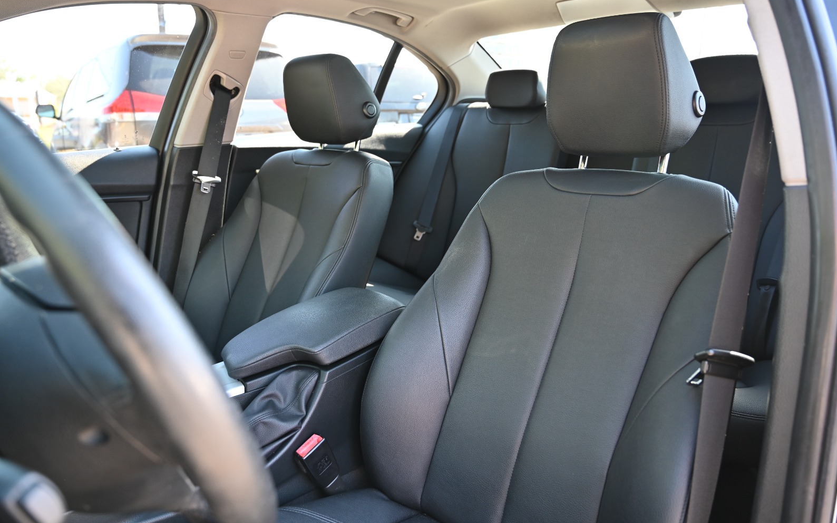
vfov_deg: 49.2
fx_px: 570
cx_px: 411
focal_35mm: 25
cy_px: 248
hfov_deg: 72.5
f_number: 4
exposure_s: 1/125
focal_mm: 24
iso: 900
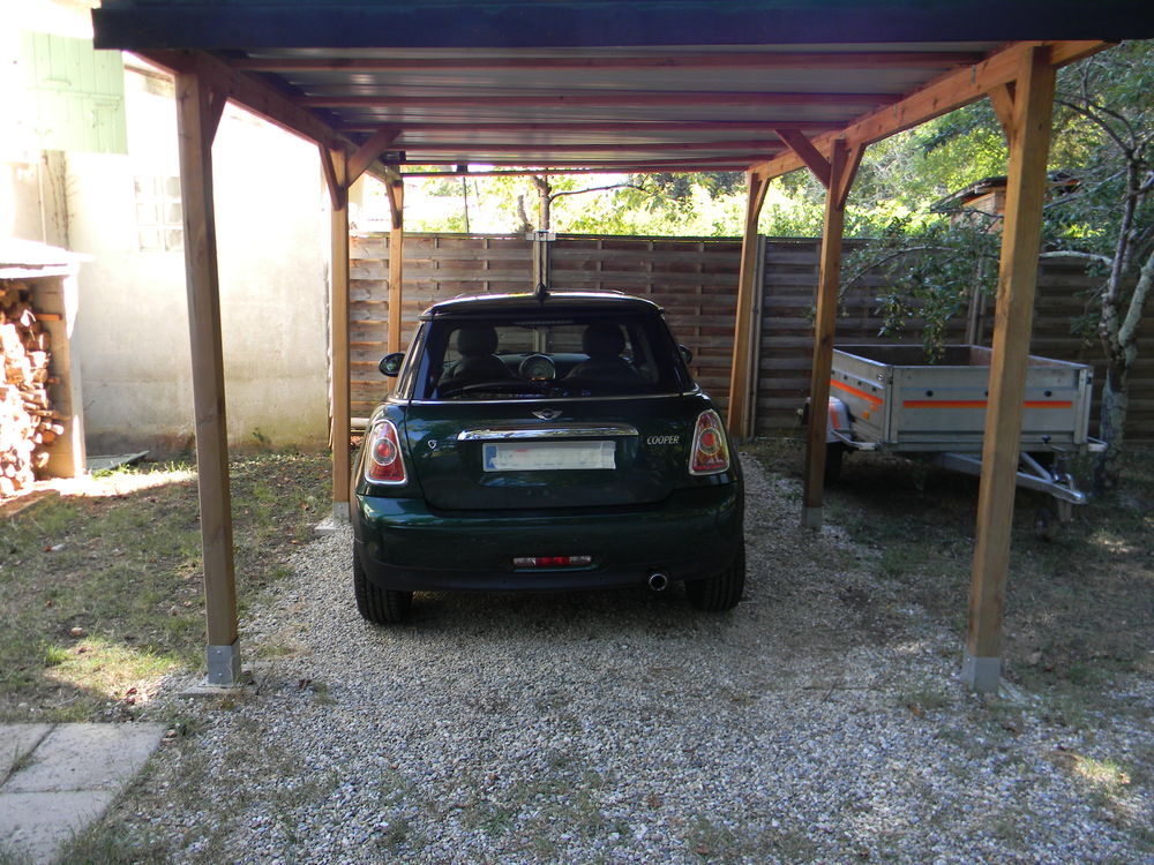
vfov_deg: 49.7
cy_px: 432
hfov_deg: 63.4
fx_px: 933
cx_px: 577
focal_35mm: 28
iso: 80
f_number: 3.5
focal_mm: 5
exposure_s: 1/42.4
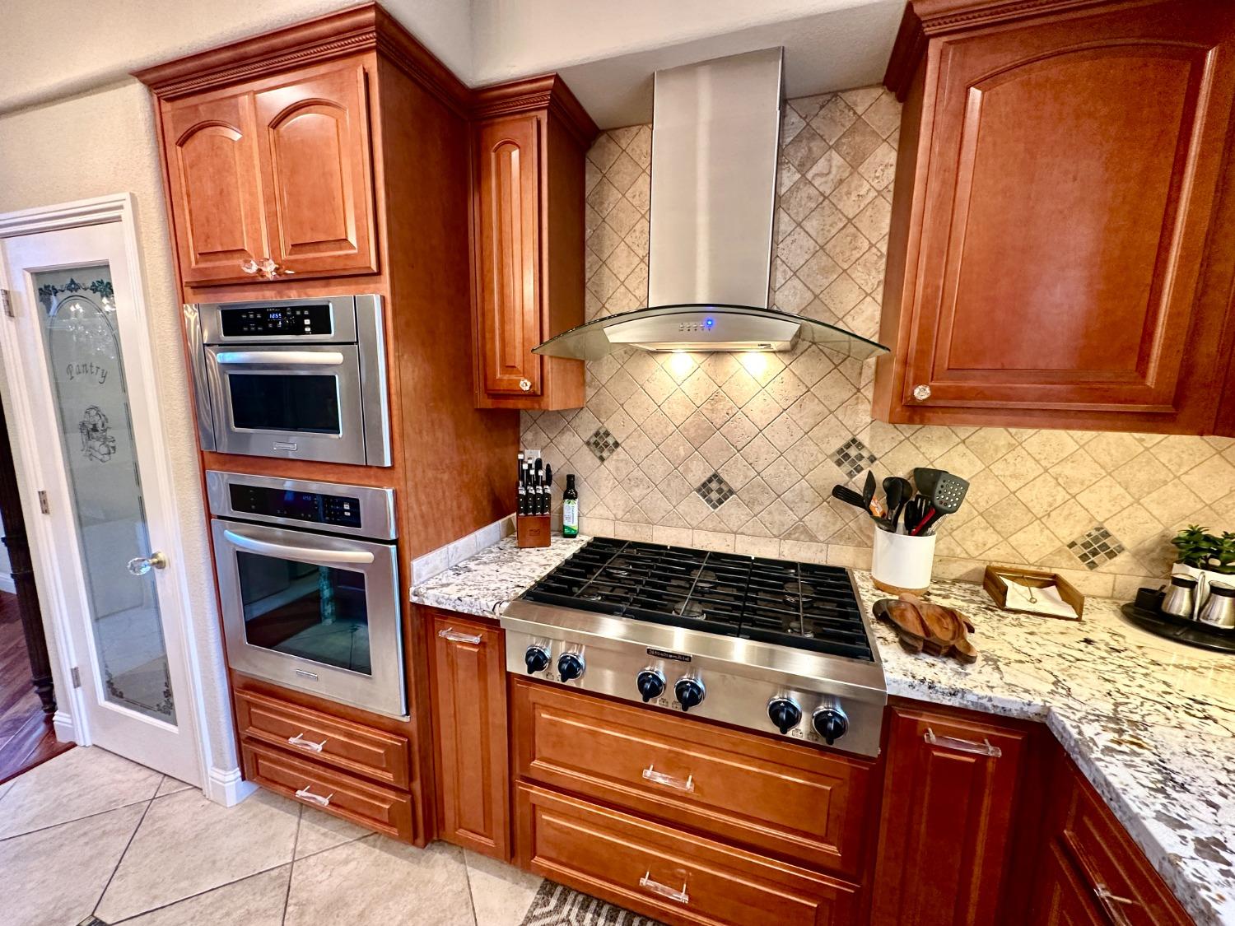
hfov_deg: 102.1
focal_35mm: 14
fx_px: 499
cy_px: 463
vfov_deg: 85.7
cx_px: 618
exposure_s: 1/60
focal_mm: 2.22
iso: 250
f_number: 2.2
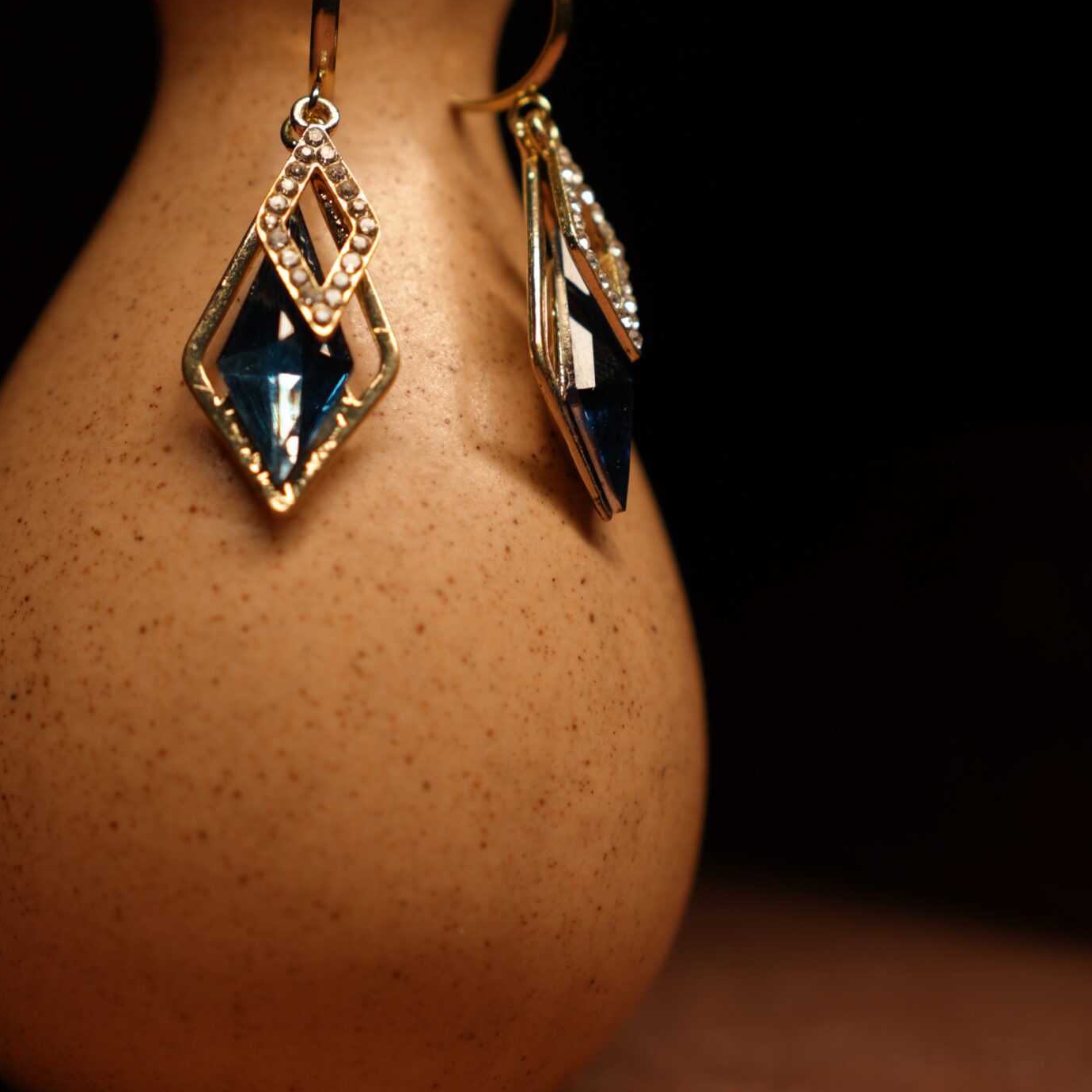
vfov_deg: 20.9
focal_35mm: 82
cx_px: 505
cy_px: 245
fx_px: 2927
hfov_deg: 21.1
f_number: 2.5
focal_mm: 35
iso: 100
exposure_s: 1/100
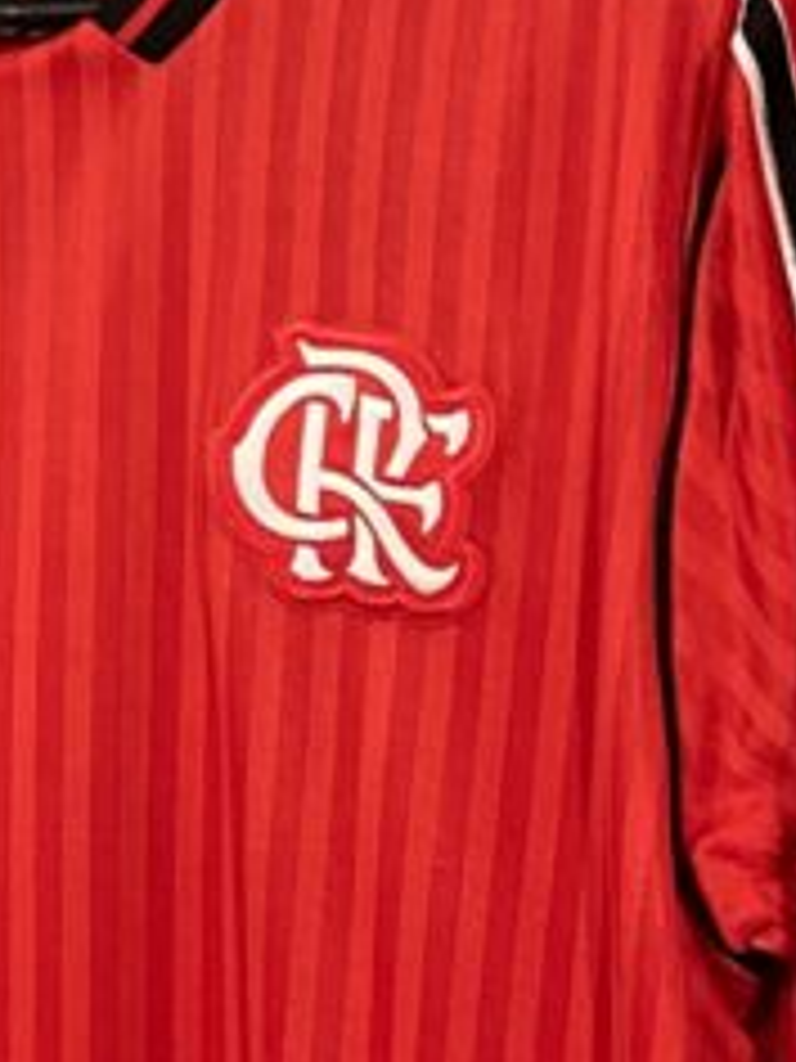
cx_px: 121
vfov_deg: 17.2
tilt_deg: -6.1
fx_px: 3465
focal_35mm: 113
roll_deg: +0.3
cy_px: 963
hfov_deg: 13.0
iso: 320
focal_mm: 4.25
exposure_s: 1/60
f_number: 1.8
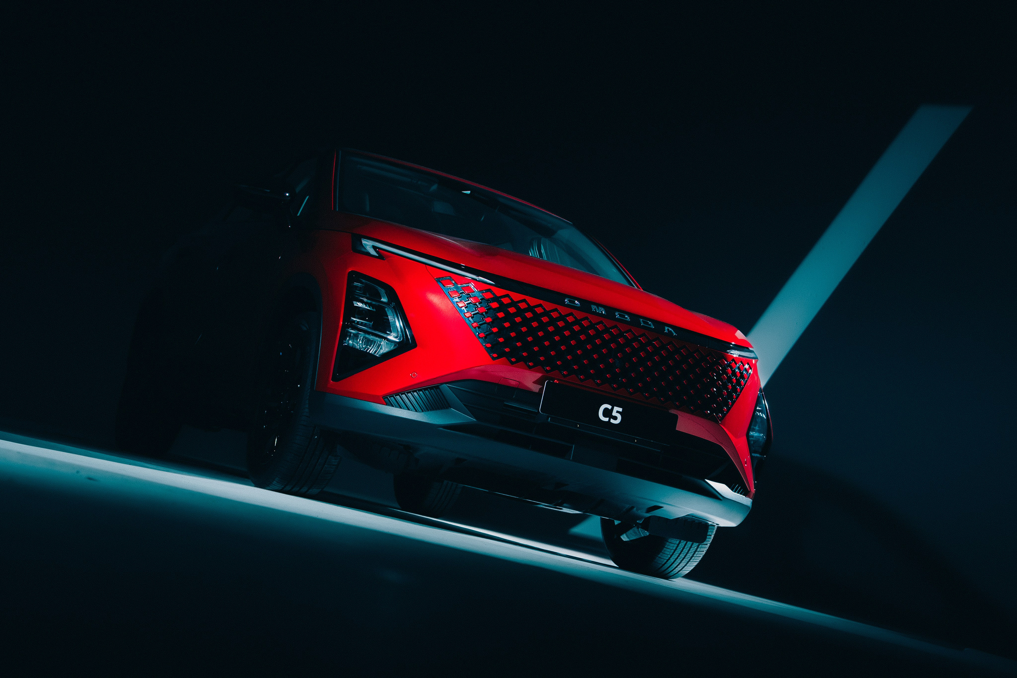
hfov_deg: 31.9
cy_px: 339
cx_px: 508
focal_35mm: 63
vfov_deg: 21.6
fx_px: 1780
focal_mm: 63
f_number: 5.6
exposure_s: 1/100
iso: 800
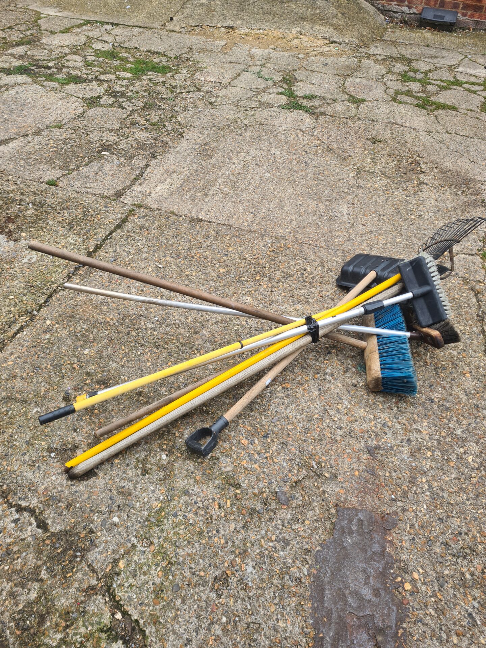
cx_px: 243
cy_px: 324
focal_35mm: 26
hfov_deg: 53.1
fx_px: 487
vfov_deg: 67.3
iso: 50
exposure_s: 1/327
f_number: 1.8
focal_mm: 5.4
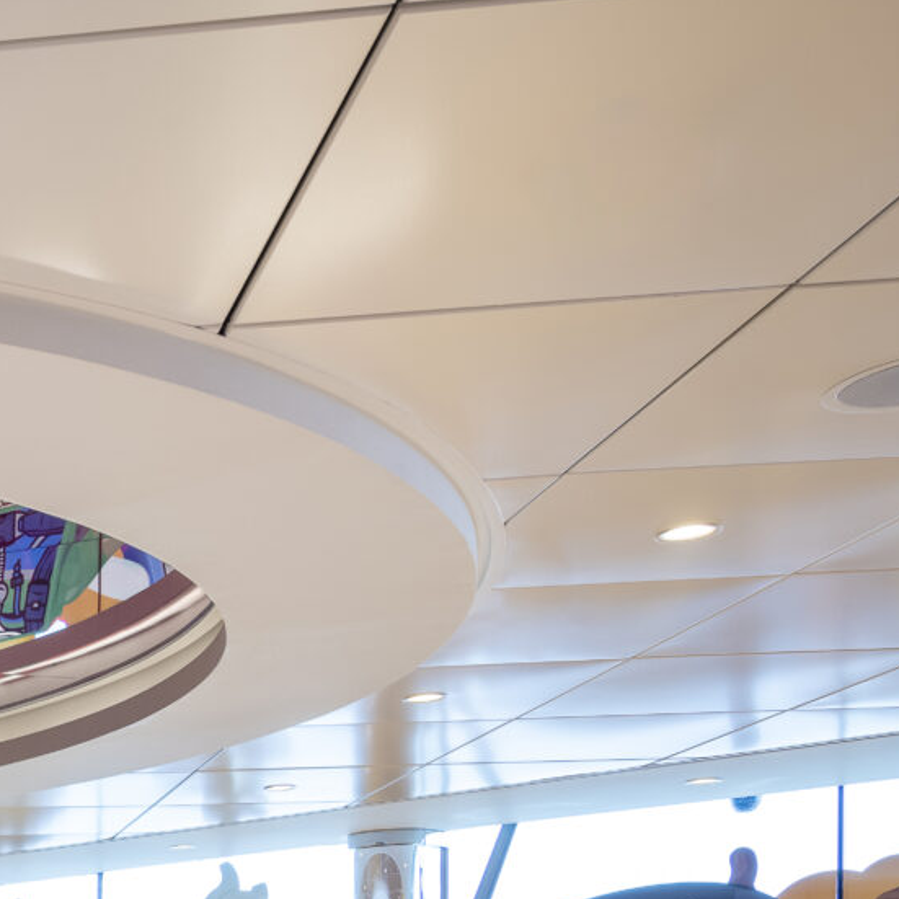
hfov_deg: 22.7
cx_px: -488
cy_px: 1107
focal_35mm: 60
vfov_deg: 25.4
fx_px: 1763
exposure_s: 1/4
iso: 200
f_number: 11
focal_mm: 19
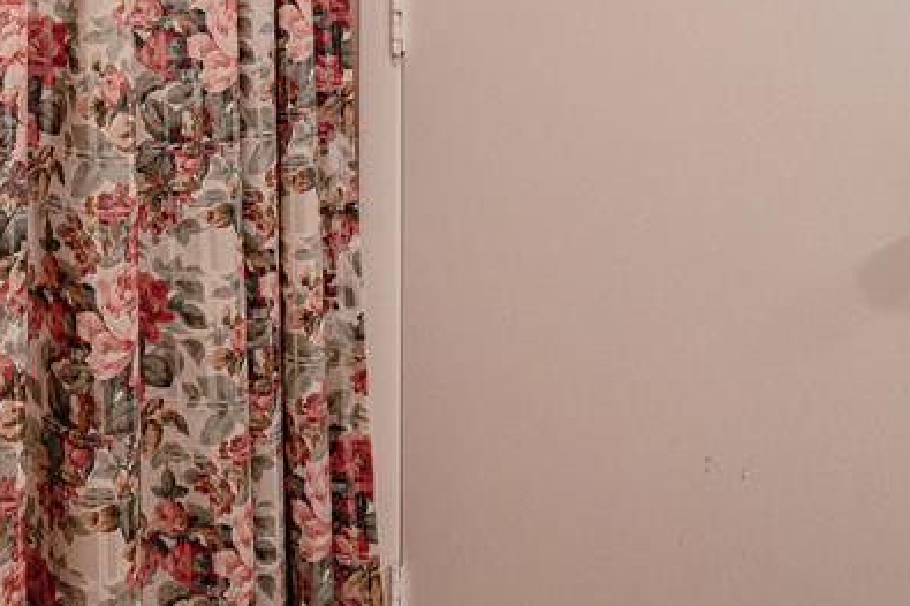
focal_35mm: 44
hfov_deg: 39.4
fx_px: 1112
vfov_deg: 27.6
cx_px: 2
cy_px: -76
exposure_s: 1/200
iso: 1250
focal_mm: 16
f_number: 4
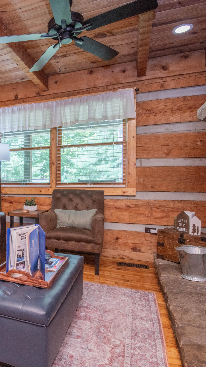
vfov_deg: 71.9
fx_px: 252
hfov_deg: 39.0
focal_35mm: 26
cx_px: -3
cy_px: 185
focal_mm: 16
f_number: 9
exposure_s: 1/30
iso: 400
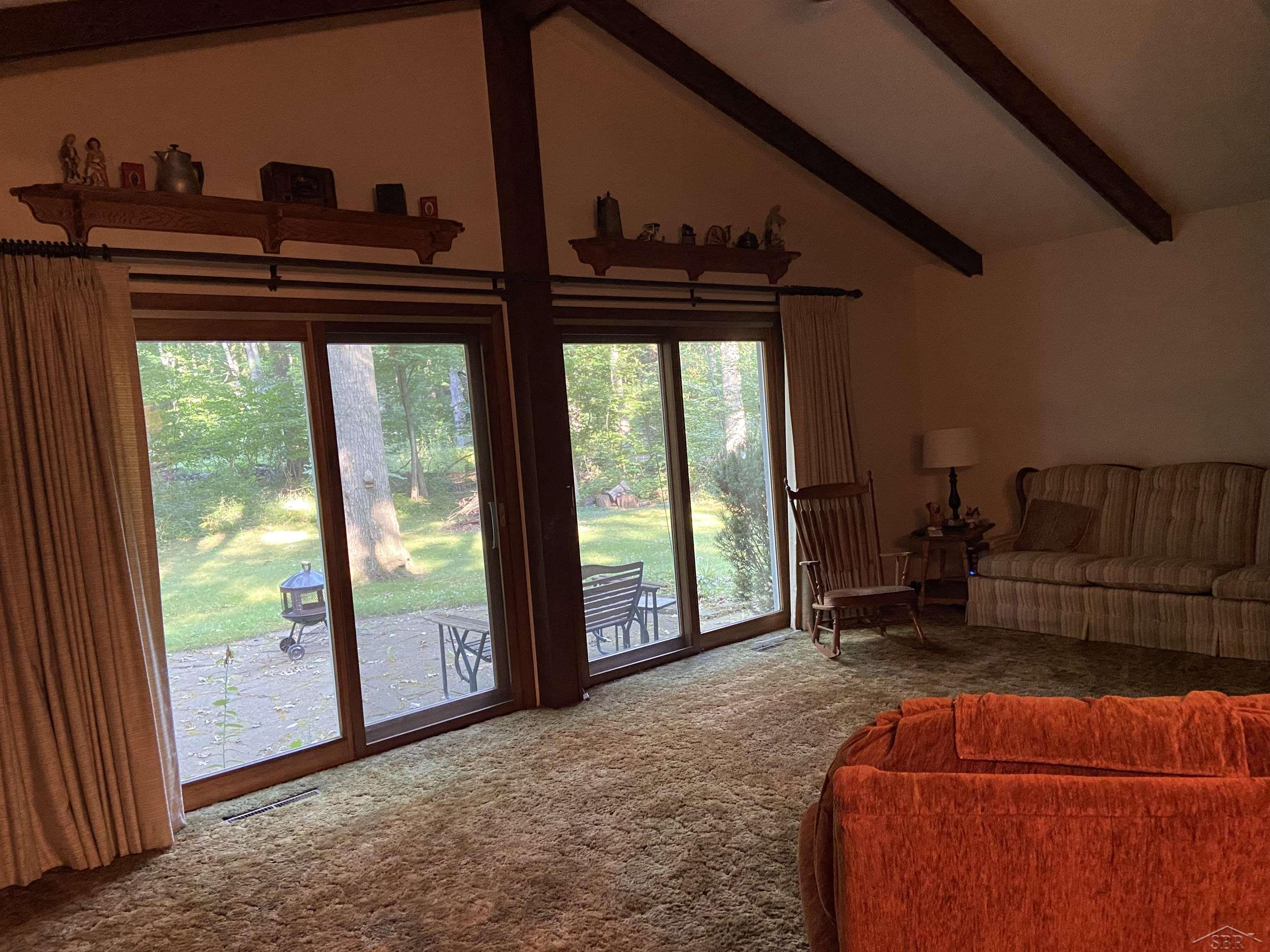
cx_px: 635
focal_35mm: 26
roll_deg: +4.2
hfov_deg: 67.3
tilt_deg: -3.3
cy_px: 476
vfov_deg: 53.1
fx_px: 954
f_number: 1.8
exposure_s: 1/40
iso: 640
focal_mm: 4.25
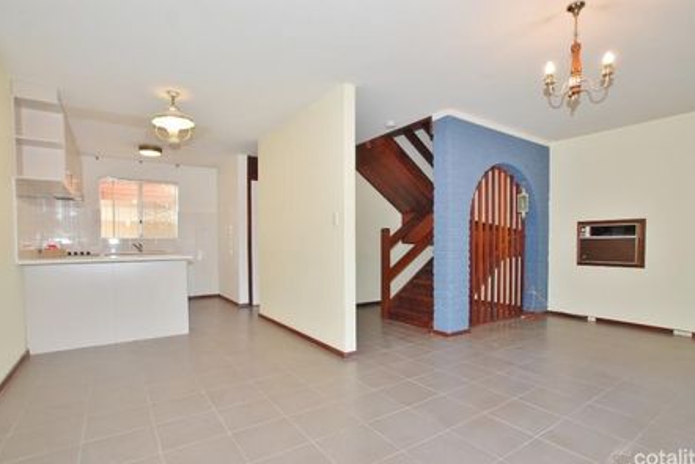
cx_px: 363
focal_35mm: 18
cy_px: 245
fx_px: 339
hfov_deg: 91.4
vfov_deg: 68.8
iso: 400
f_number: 4.5
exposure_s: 1/60
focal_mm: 11
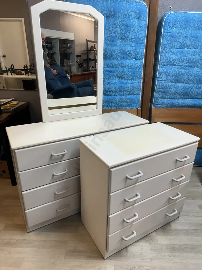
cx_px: 101
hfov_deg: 56.8
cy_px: 135
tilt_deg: -23.0
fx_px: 187
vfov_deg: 71.6
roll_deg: -1.1
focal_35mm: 24
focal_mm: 6.86
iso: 100
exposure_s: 1/100
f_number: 1.78
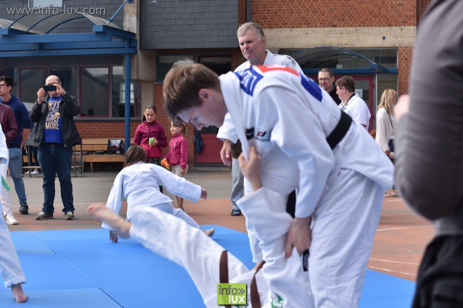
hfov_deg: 27.0
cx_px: 232
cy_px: 154
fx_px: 965
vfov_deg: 18.2
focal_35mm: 75
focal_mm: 50
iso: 100
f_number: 5
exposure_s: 1/500
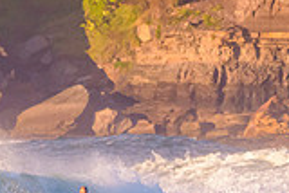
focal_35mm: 2207
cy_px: 215
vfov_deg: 0.6
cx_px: 102
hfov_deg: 0.9
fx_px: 17733
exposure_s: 1/2000
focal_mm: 500
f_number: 5.6
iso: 500
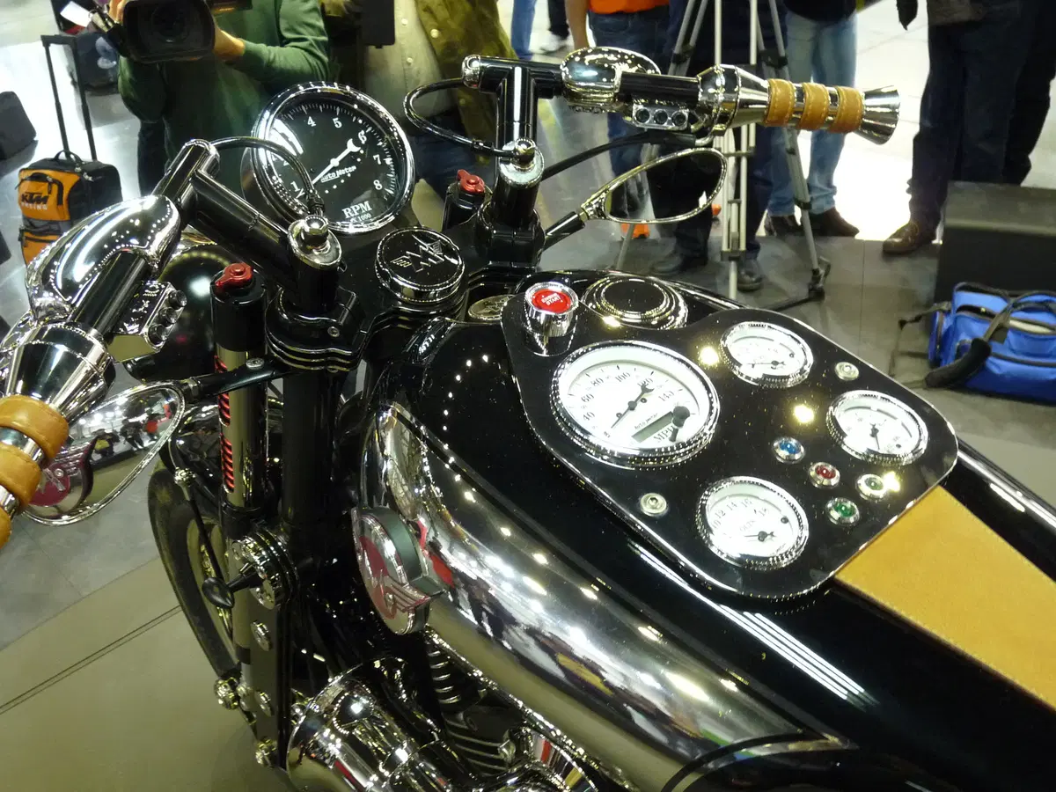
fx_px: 1007
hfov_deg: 55.4
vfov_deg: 42.9
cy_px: 396
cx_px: 528
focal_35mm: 33
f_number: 2.8
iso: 400
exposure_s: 1/15
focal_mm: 4.8
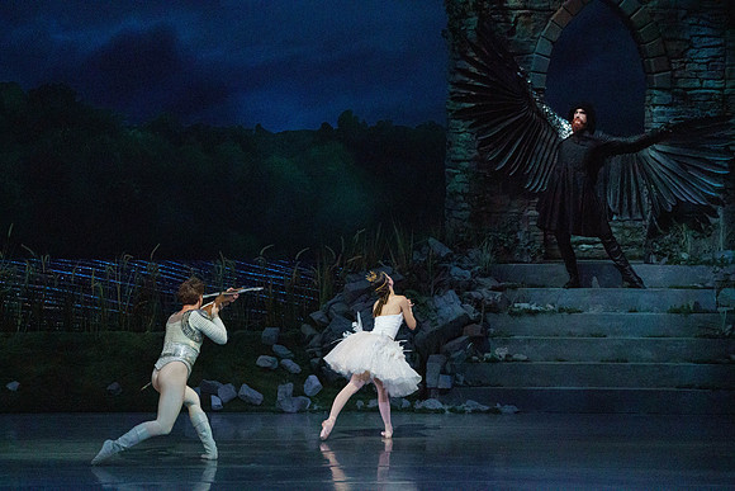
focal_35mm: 244
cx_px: 368
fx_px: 4983
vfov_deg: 5.6
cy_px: 246
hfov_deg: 8.4
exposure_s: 1/320
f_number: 5.6
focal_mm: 244
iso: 8000
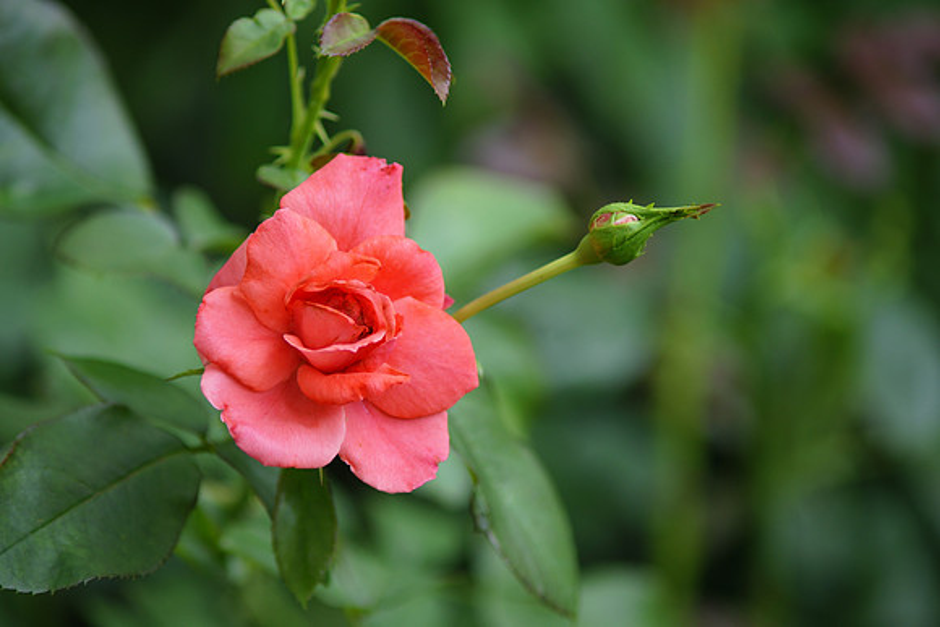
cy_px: 314
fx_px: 5288
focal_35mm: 202
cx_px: 470
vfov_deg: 6.8
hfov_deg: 10.2
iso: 200
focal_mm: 135
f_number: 4
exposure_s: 1/125
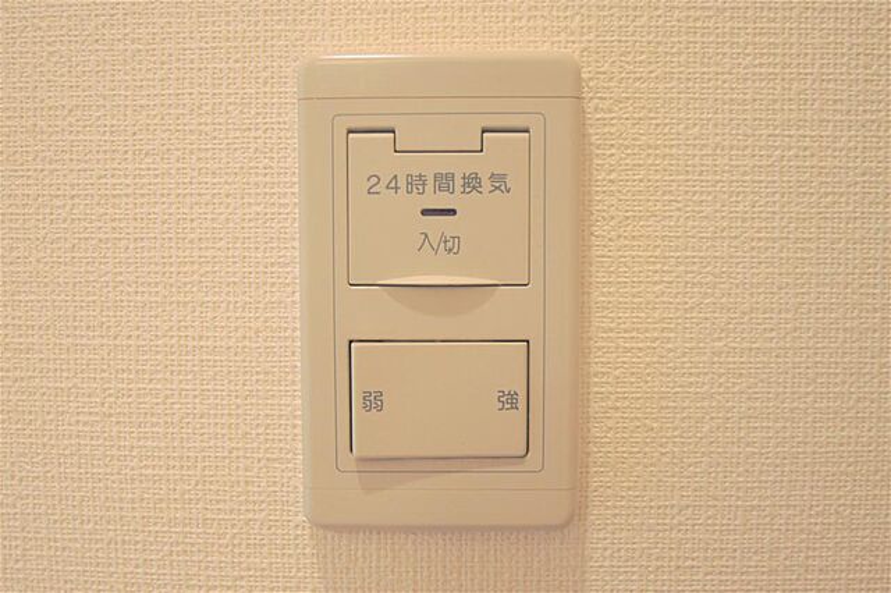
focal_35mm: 33
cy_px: 296
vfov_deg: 39.9
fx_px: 816
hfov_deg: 57.2
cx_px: 446
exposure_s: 1/40
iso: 200
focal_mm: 22
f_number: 4.5
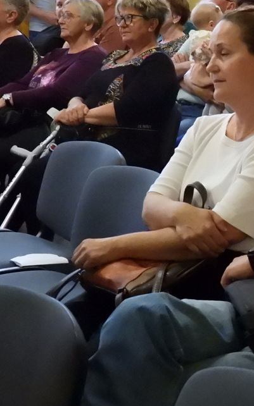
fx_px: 1208
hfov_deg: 11.6
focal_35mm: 109
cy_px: 224
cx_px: 360
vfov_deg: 19.1
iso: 3200
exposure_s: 1/200
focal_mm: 9.8
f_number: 3.5
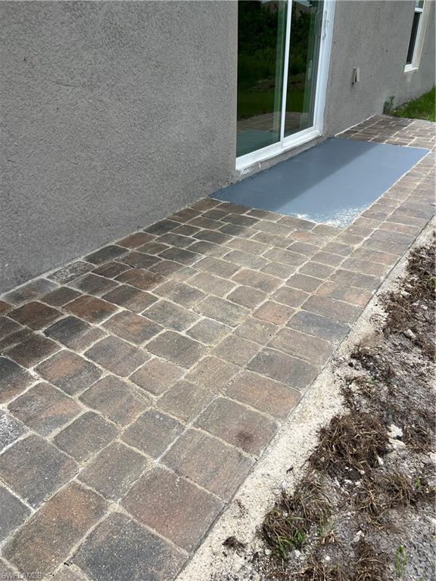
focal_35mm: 26
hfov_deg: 53.1
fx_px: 437
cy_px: 290
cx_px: 218
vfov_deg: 67.3
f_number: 1.5
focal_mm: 5.7
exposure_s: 1/5882
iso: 50
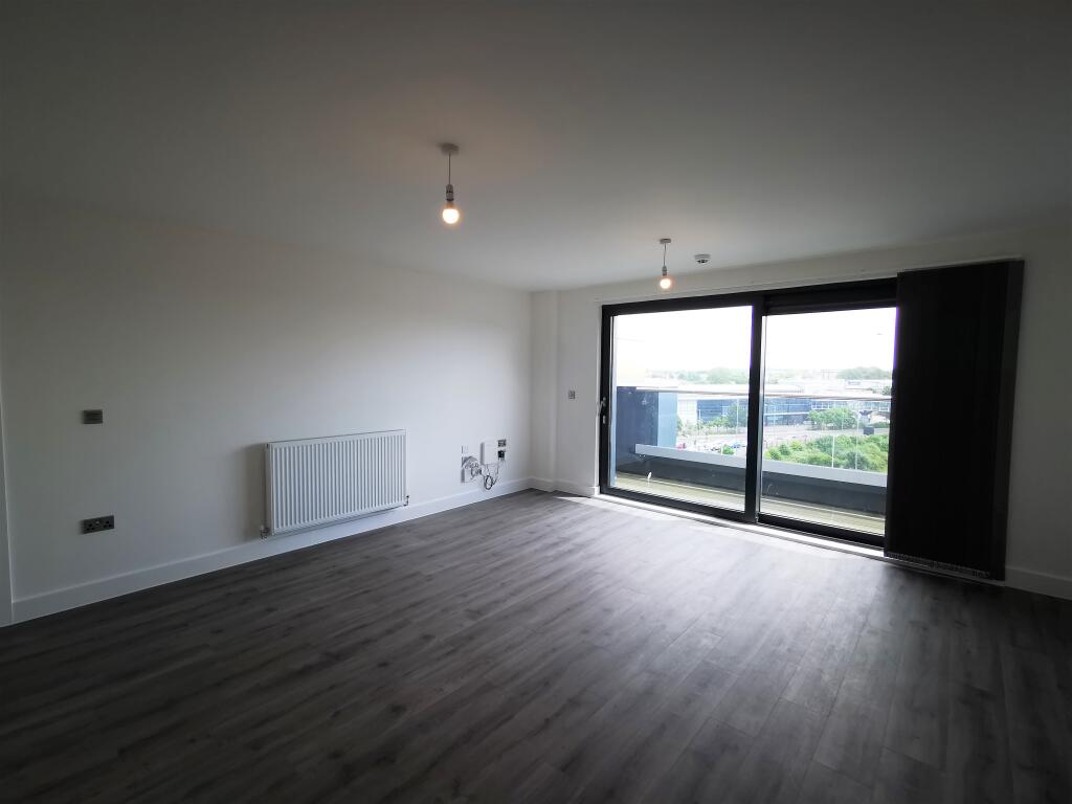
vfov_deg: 78.1
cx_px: 536
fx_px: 495
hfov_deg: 94.5
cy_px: 402
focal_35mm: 16
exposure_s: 1/107
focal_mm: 2.35
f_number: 2.2
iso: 50
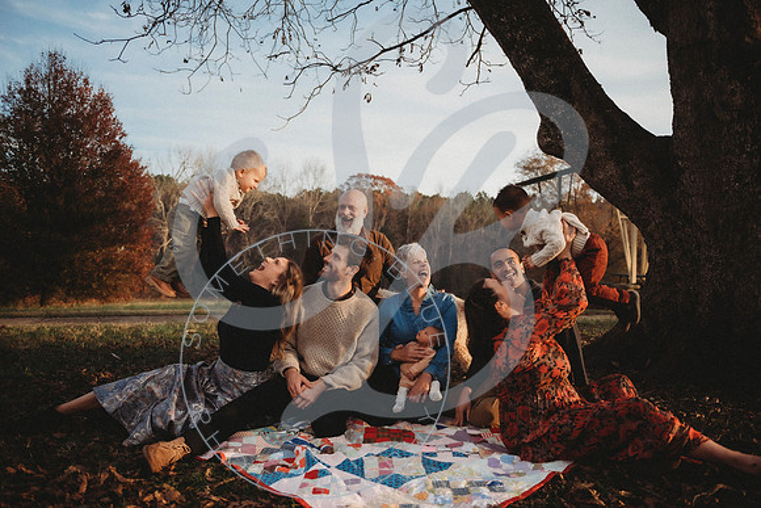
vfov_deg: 45.0
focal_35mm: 29
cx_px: 380
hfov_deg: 63.6
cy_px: 254
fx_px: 613
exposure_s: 1/500
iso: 100
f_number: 2.8
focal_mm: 29
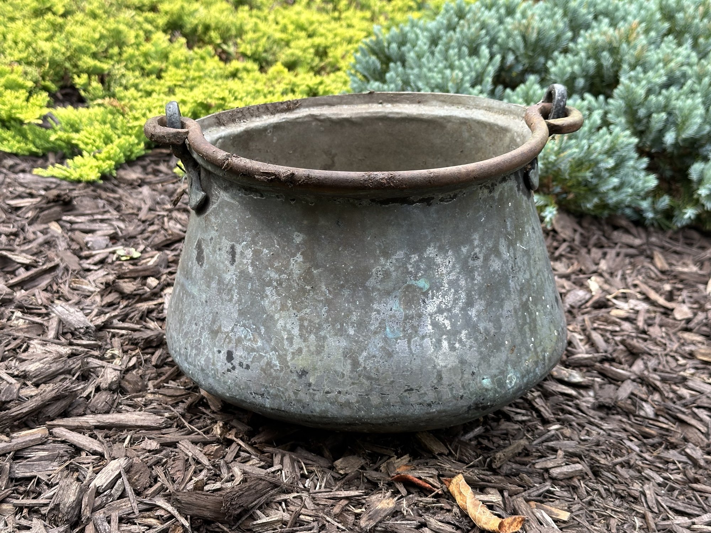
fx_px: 986
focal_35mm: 48
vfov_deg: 30.3
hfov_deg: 39.6
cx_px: 356
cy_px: 266
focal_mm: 6.86
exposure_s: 1/393
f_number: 1.78
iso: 64
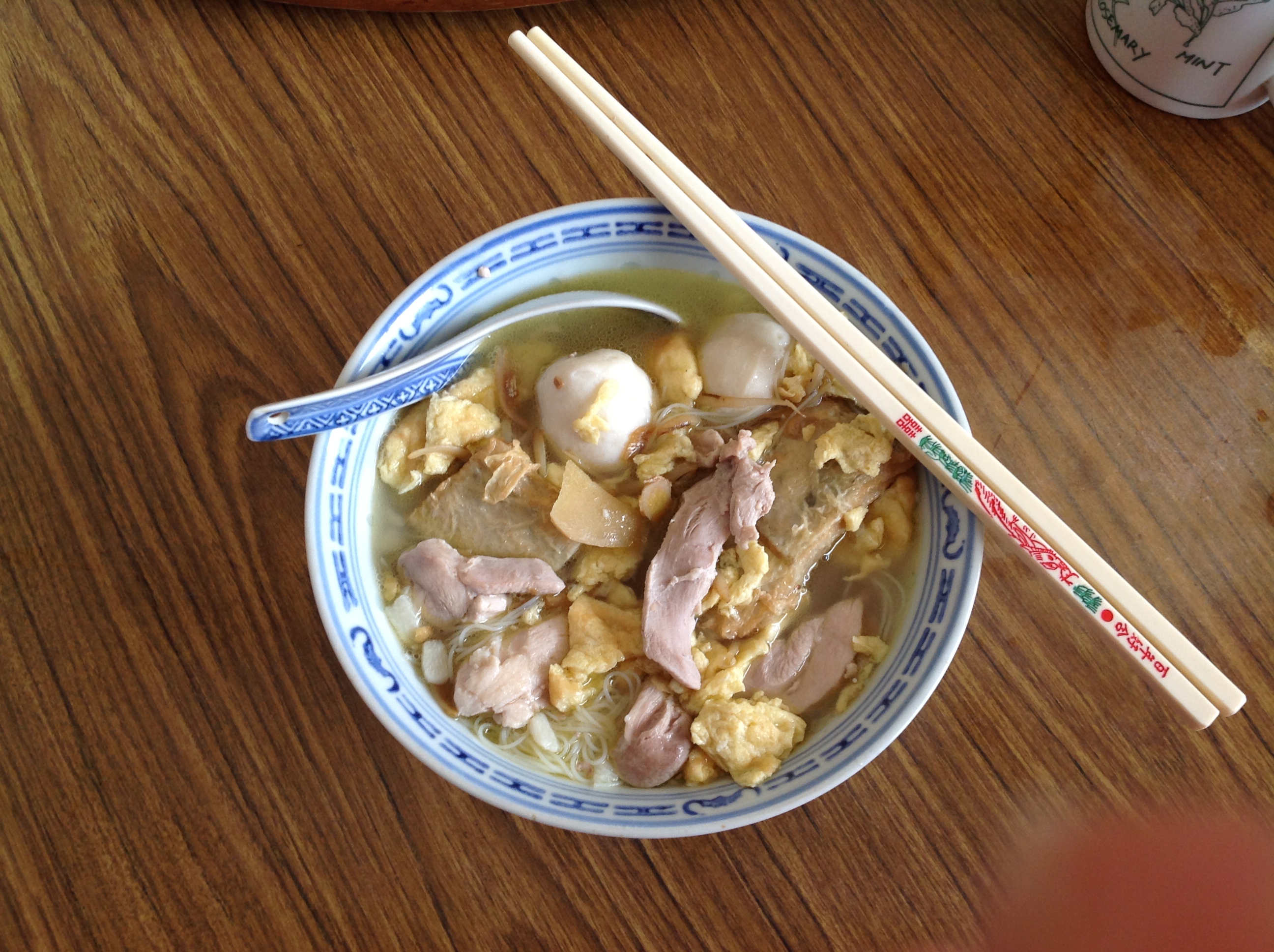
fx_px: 1286
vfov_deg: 40.6
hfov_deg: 52.7
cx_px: 637
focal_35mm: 35
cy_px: 476
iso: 64
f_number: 2.4
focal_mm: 4.28
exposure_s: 1/20
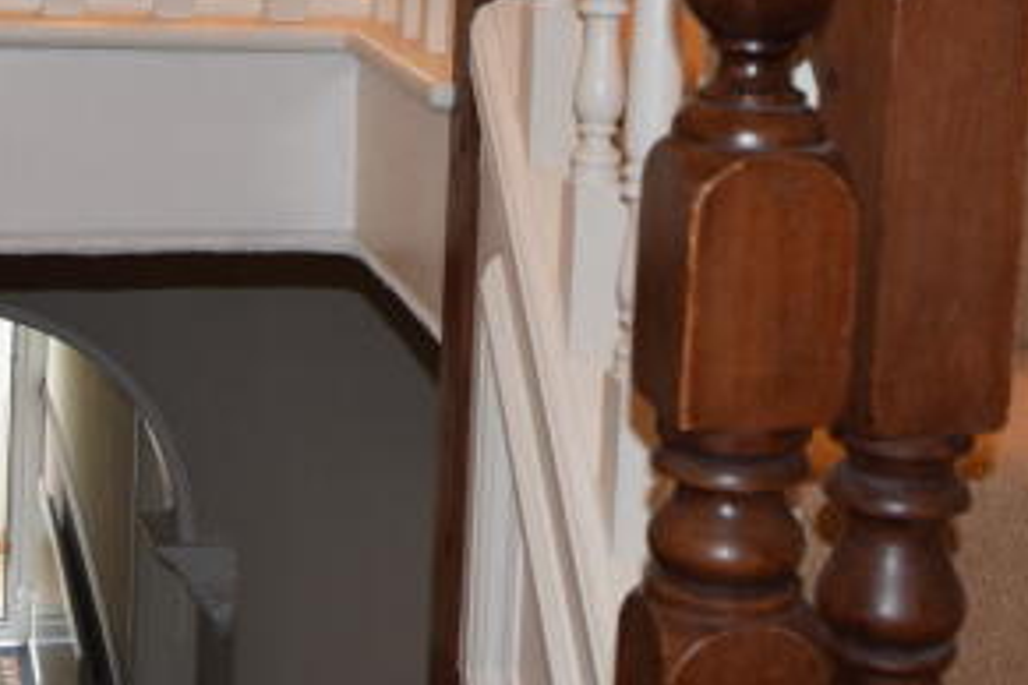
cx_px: 473
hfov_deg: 27.3
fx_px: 2113
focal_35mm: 74
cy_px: -26
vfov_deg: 17.9
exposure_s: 1/100
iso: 800
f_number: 5
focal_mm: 14
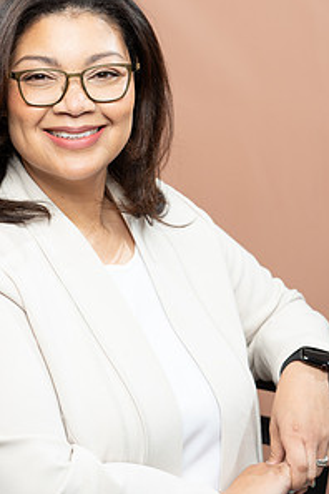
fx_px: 1453
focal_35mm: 106
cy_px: 238
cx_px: 116
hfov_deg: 12.9
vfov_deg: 19.3
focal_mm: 70
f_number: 4
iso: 320
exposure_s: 1/160
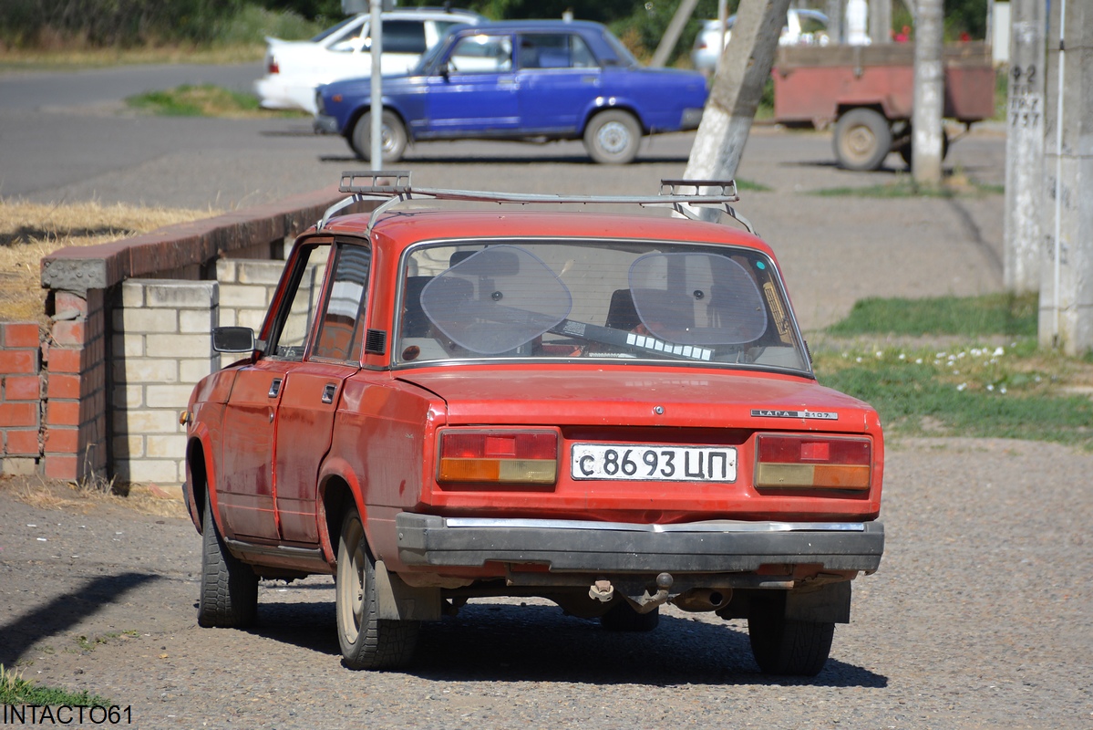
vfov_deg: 4.4
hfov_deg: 6.5
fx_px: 9565
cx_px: 546
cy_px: 365
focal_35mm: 315
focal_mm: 210
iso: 200
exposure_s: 1/800
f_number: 6.3
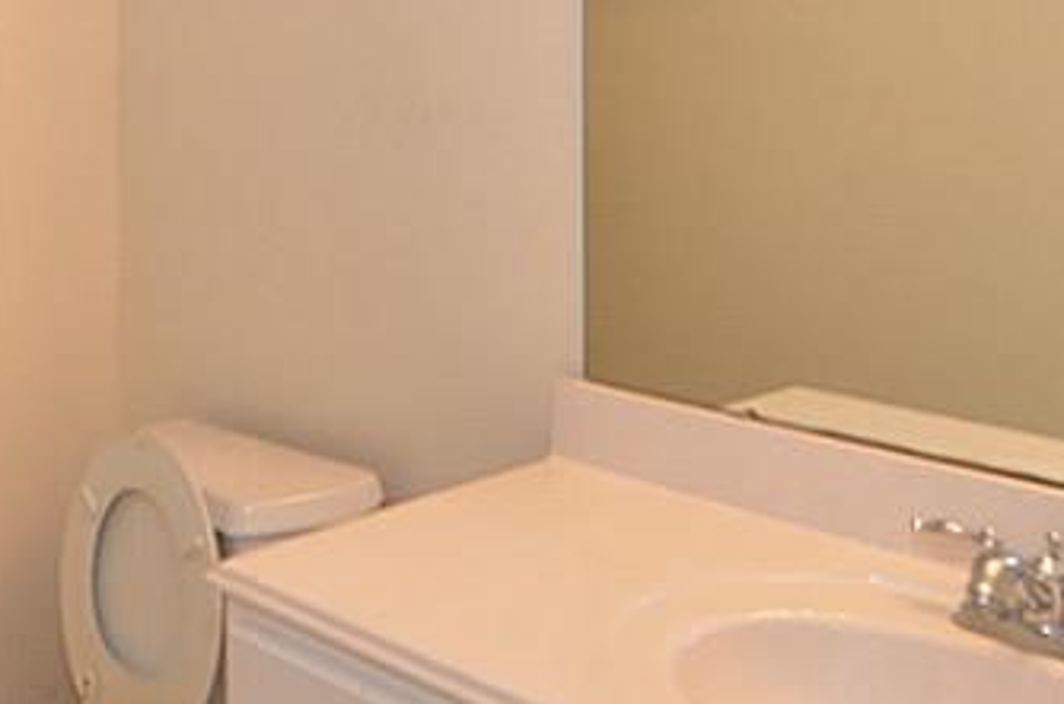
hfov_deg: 38.2
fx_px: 1490
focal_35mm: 51
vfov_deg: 25.5
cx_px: 258
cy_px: 32
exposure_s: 1/20
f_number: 7.1
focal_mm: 11
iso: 640
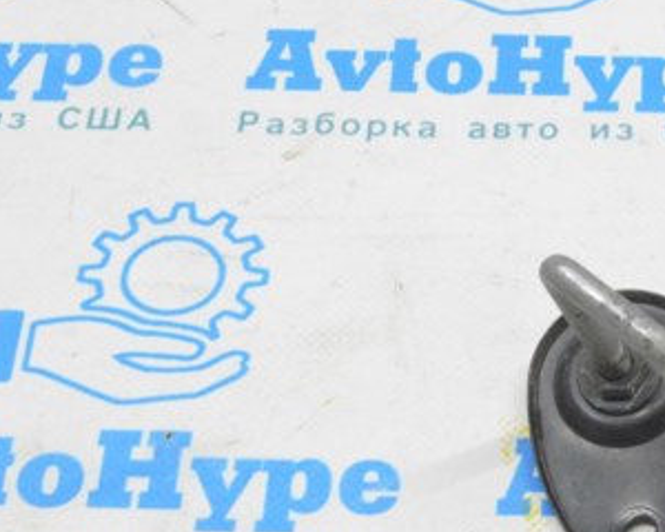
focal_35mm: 114
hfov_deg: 16.5
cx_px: 672
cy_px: 354
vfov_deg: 13.5
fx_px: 2244
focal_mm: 38
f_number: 20
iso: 6400
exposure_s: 1/15
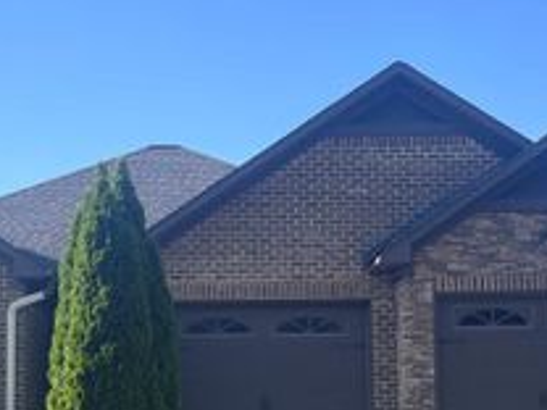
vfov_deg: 23.7
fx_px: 948
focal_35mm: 60
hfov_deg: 31.9
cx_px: 187
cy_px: 376
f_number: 1.6
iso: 32
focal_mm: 5.1
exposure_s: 1/2049
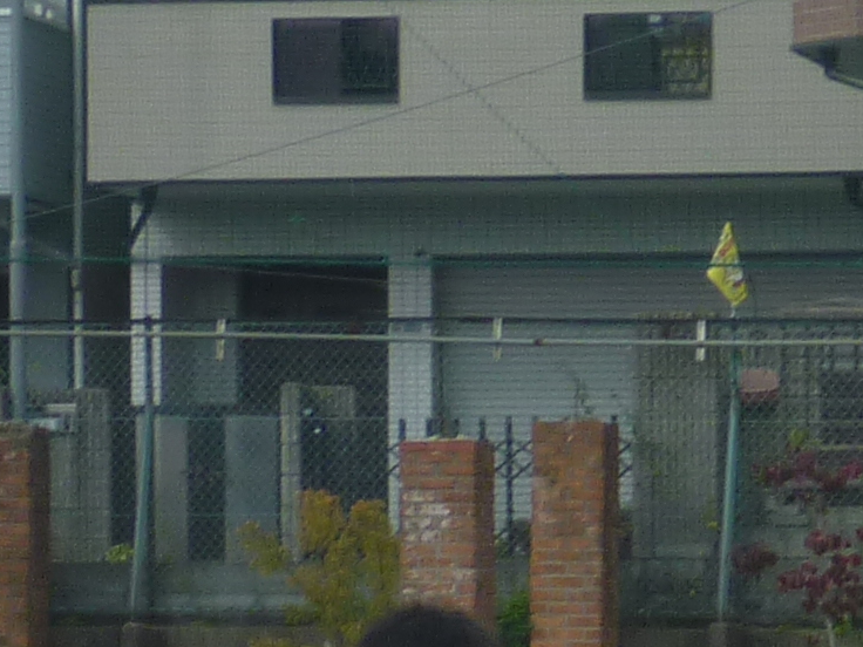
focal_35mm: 386
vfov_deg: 3.8
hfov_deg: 5.1
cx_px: 942
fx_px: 9623
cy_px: 1106
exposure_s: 1/320
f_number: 5.4
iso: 80
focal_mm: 12.6
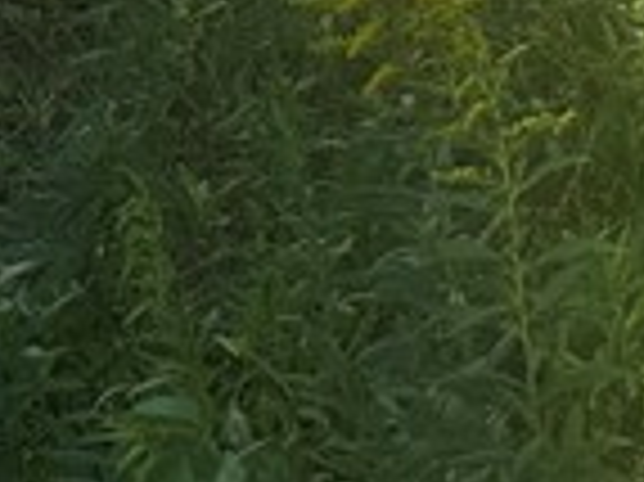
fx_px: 3197
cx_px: -234
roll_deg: -2.8
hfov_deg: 11.2
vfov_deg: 7.3
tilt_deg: -9.1
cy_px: -1131
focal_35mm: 172
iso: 80
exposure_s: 1/2070
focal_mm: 6.86
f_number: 1.78
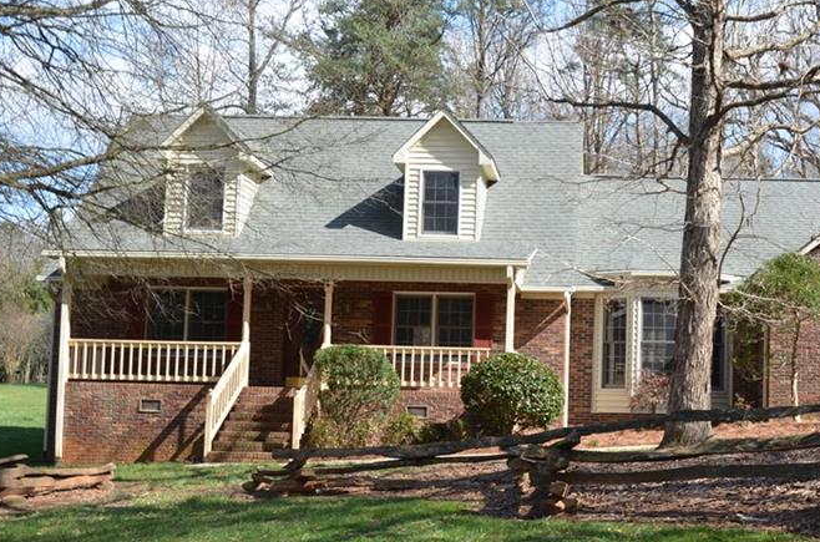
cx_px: 599
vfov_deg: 24.0
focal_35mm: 56
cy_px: 296
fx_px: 1272
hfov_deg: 35.1
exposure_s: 1/160
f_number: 6.3
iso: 200
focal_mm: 24
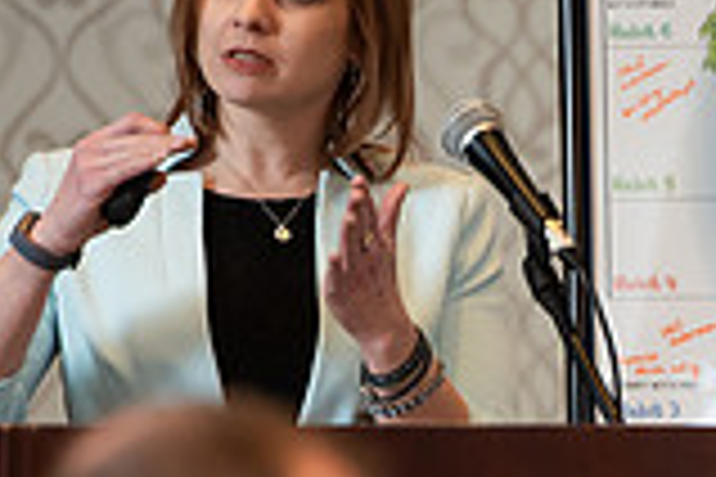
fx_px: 14498
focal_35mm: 729
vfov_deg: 1.9
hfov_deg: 2.8
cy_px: 484
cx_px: 549
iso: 1000
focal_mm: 200
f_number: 3.2
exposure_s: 1/200
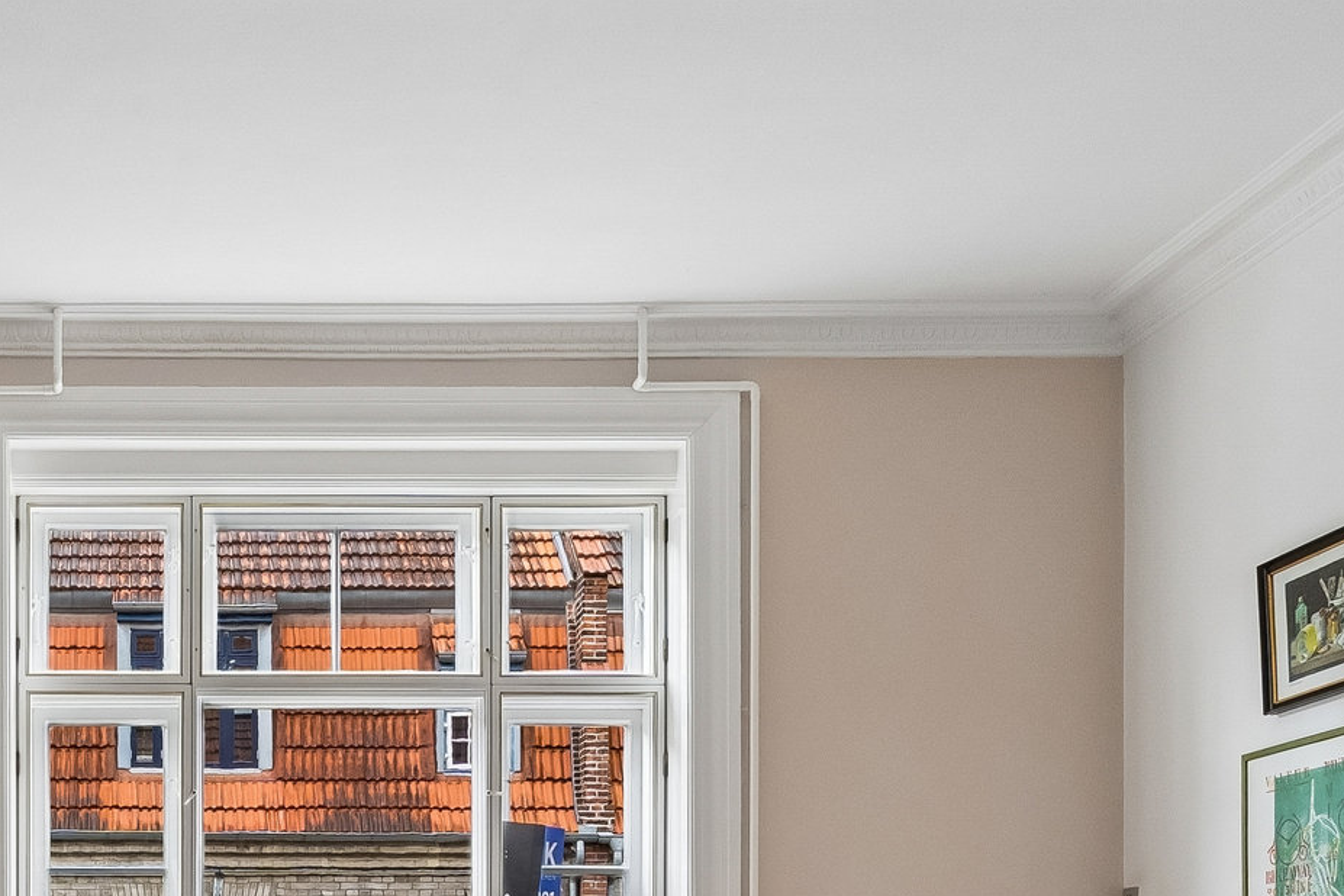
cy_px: 1098
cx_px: 129
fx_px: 2156
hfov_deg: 32.8
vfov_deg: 21.6
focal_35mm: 58
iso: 400
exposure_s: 1/13
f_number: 7.1
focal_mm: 11.9
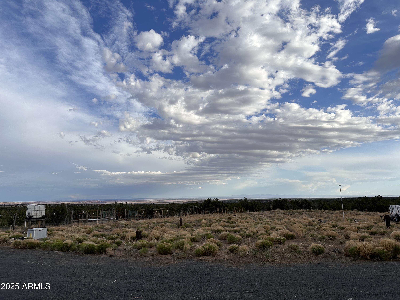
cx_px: 200
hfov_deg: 71.6
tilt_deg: +9.7
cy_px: 150
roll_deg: +0.7
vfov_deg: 56.8
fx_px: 277
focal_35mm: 24
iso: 80
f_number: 1.78
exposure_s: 1/4348
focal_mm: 6.86
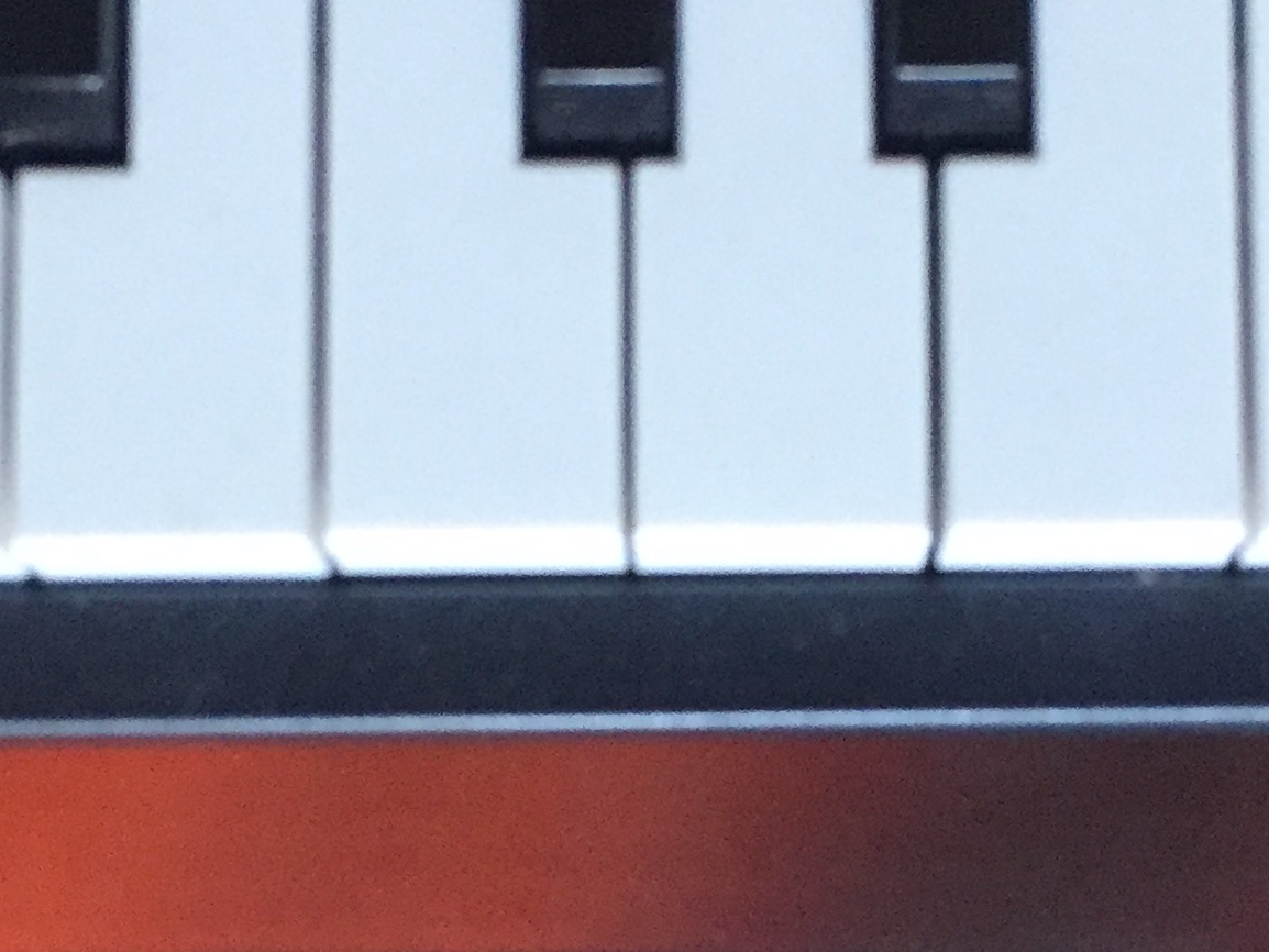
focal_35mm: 82
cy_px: 745
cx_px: 727
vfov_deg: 17.9
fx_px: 3007
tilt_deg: -83.0
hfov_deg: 23.8
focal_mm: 4.15
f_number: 2.2
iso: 320
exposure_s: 1/33
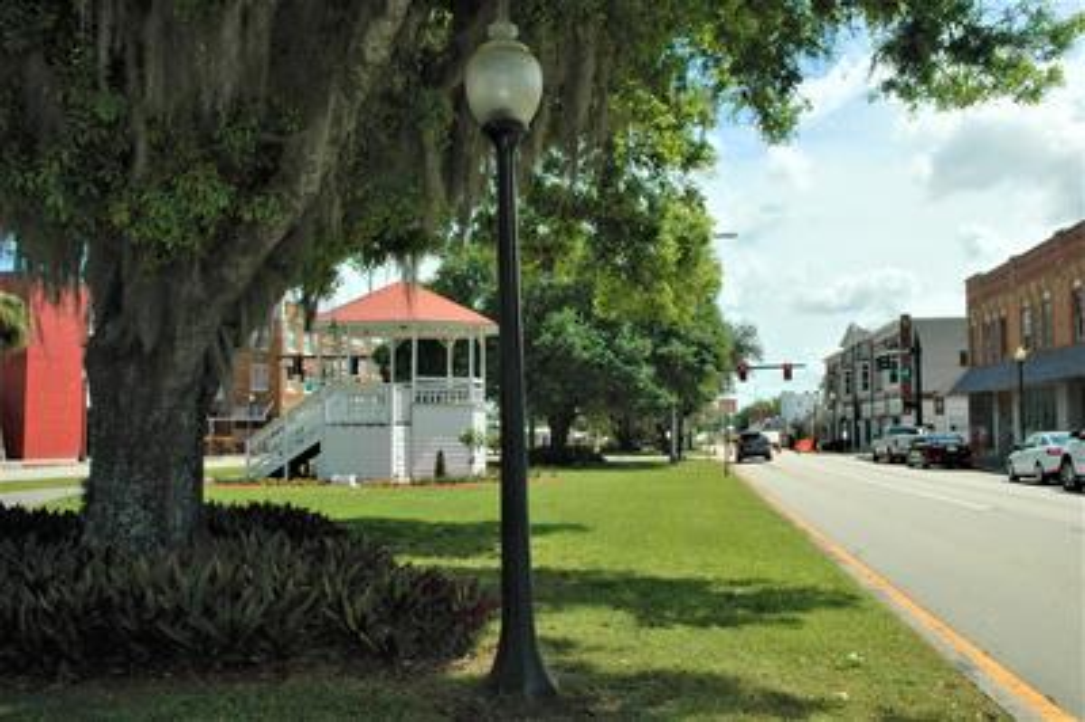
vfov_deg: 39.9
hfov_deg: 57.3
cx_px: 542
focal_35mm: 33
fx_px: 994
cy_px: 361
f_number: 11
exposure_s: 1/500
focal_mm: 22
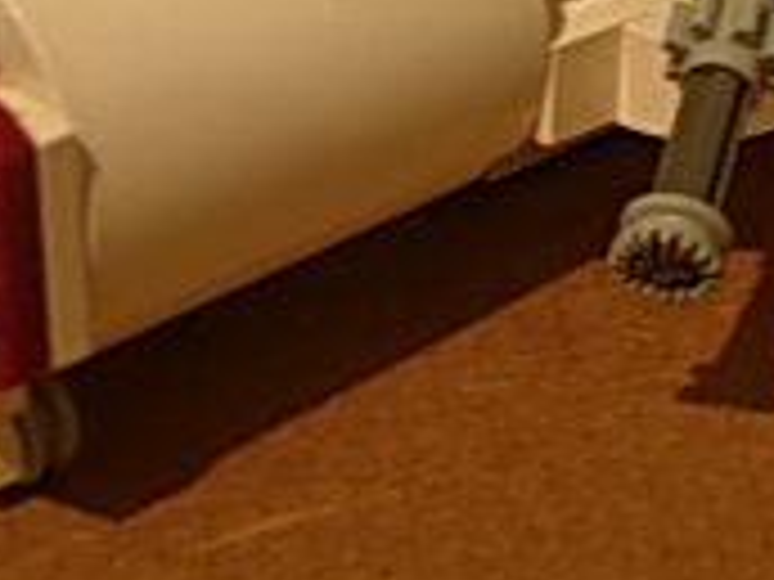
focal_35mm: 134
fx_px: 2996
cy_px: -189
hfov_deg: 14.2
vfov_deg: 10.8
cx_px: 972
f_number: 2.7
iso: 50
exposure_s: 1/4.6
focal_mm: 7.5
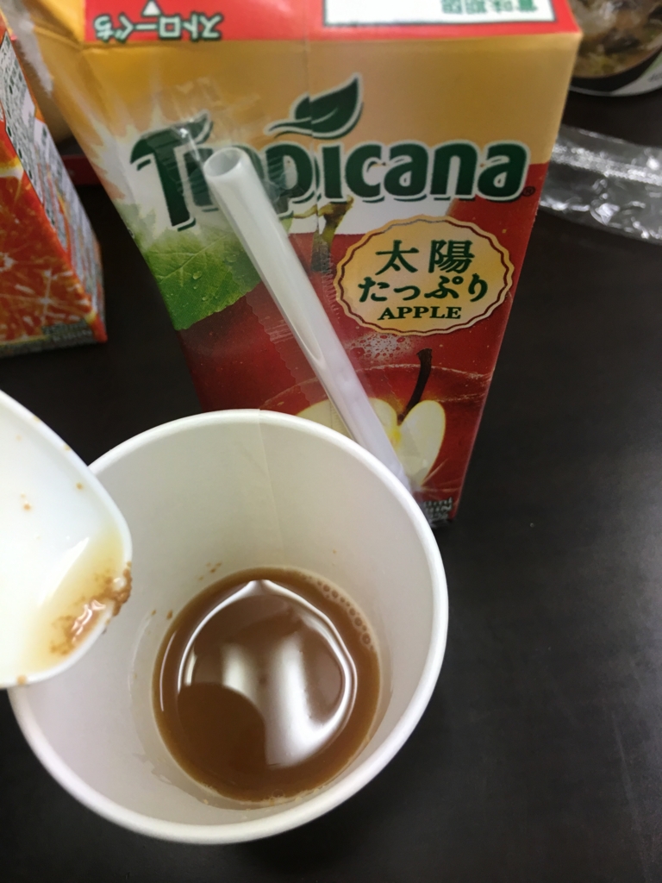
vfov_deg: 61.7
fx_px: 739
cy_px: 442
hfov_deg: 48.2
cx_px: 331
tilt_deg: -61.3
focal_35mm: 29
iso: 40
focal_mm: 4.15
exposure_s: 1/30
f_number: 2.2
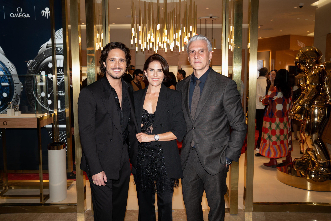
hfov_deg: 58.7
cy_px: 110
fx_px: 294
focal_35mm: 32
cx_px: 166
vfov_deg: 41.1
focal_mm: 32
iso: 320
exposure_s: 1/200
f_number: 5
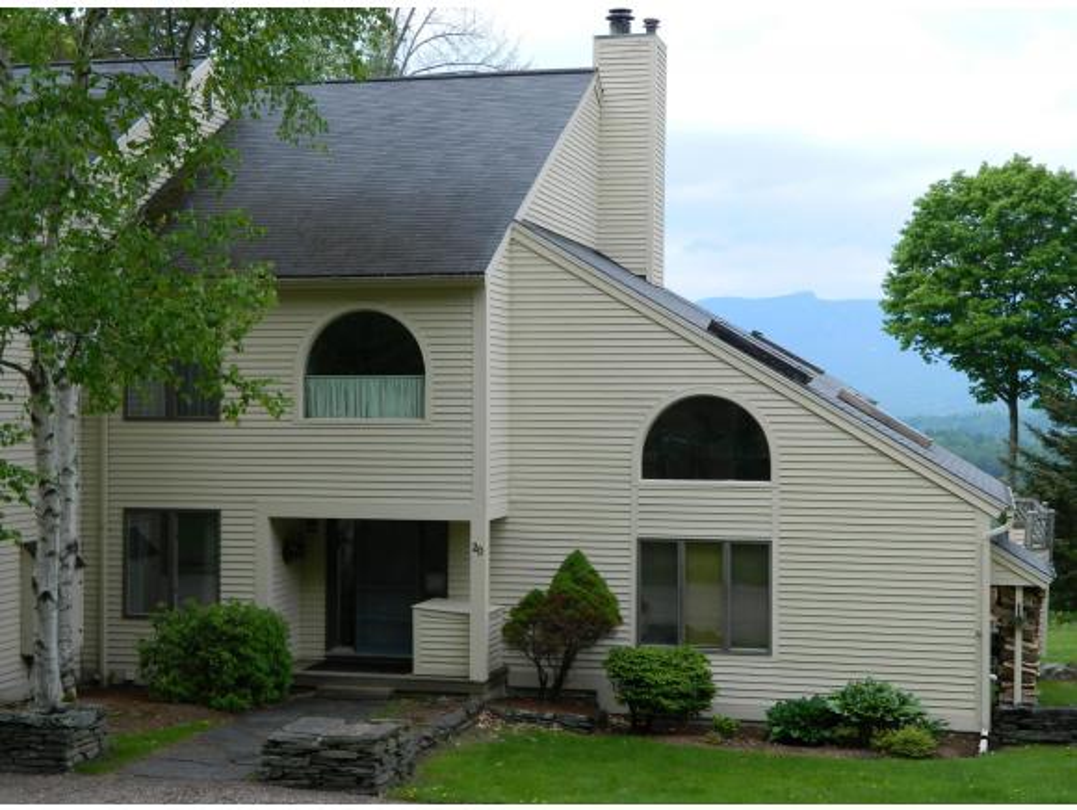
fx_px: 1775
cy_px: 405
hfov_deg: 33.8
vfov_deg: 25.7
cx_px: 538
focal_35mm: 57
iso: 80
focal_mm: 10.2
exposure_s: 1/400
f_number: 3.8
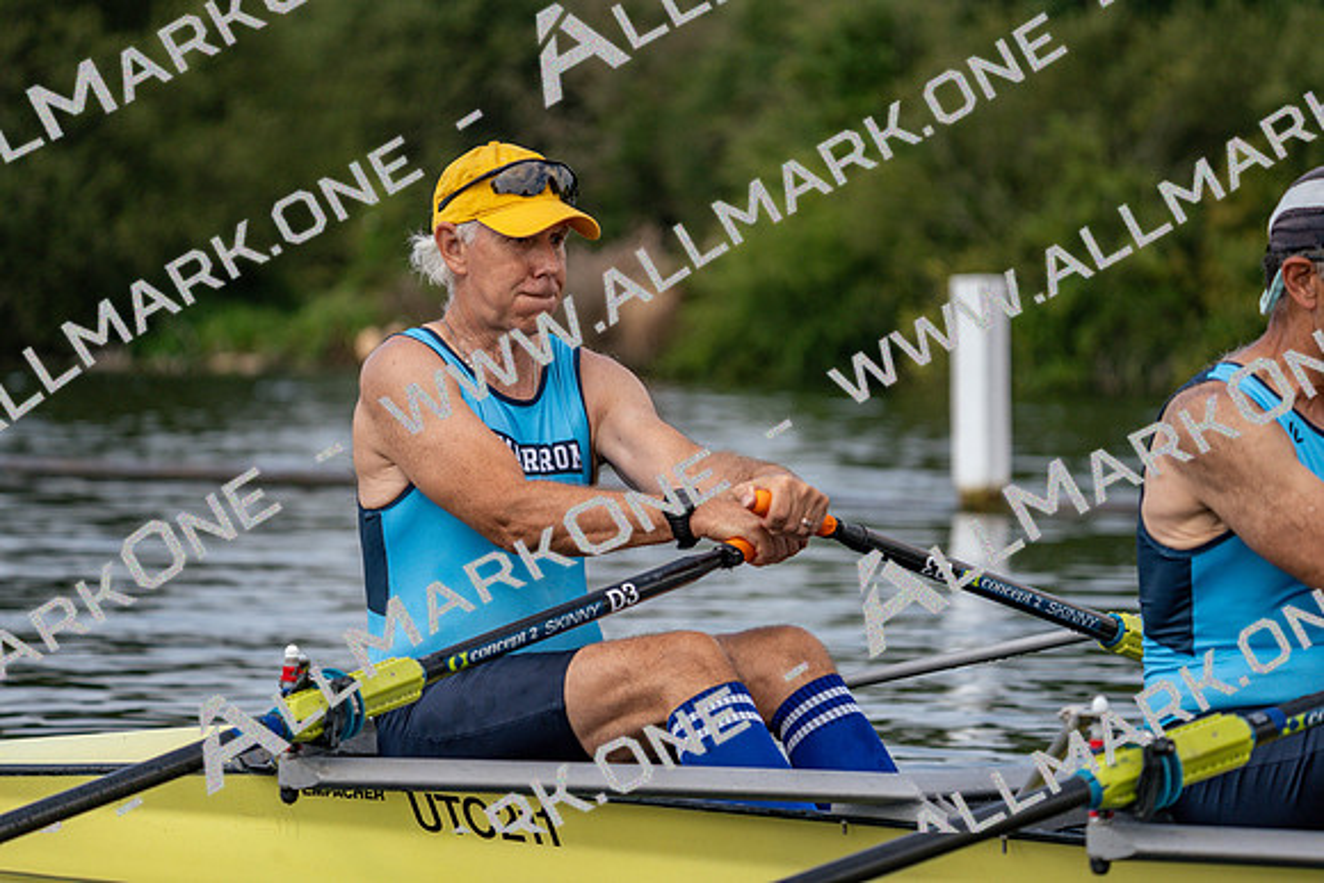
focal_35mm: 200
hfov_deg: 10.3
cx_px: 662
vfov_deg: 6.9
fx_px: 7357
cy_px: 442
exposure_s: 1/1600
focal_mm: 200
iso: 320
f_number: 5.6
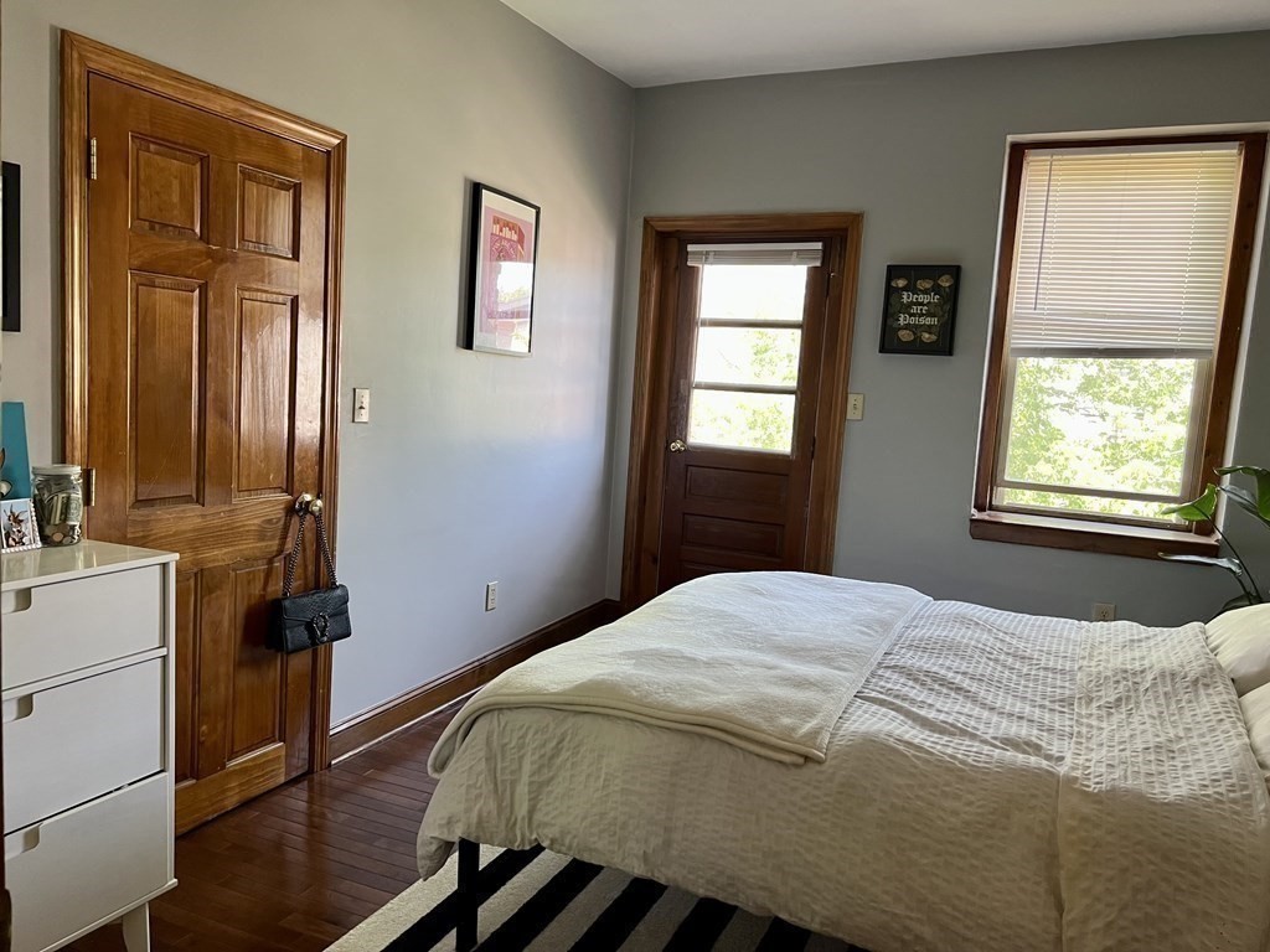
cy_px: 476
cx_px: 635
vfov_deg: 53.1
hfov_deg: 67.3
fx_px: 954
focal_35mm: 26
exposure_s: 1/60
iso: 80
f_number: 1.5
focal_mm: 5.7
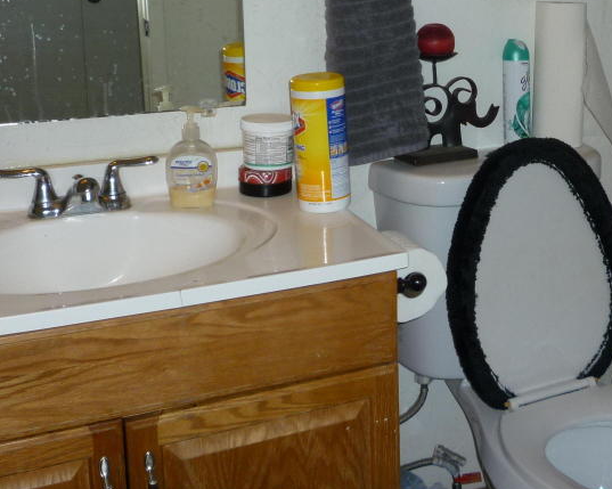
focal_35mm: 54
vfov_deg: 27.6
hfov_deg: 33.7
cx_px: 491
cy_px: 111
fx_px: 978
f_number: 3.3
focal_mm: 5.2
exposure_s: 1/60
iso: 100
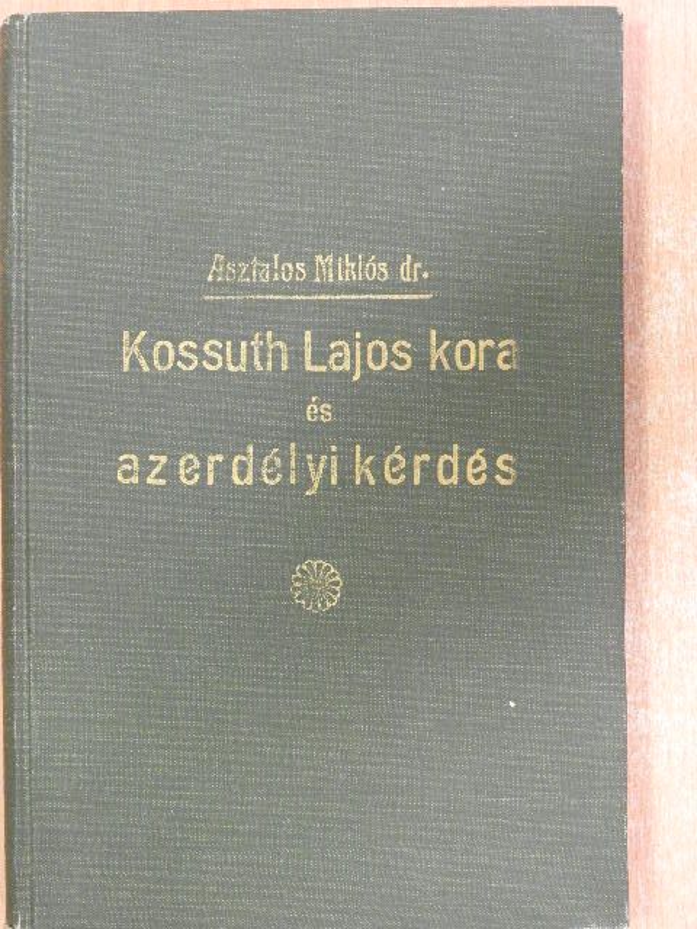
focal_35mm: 65
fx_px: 1745
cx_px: 348
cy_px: 464
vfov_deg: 29.8
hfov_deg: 22.6
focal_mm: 11.6
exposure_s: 1/6
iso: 800
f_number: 4.8
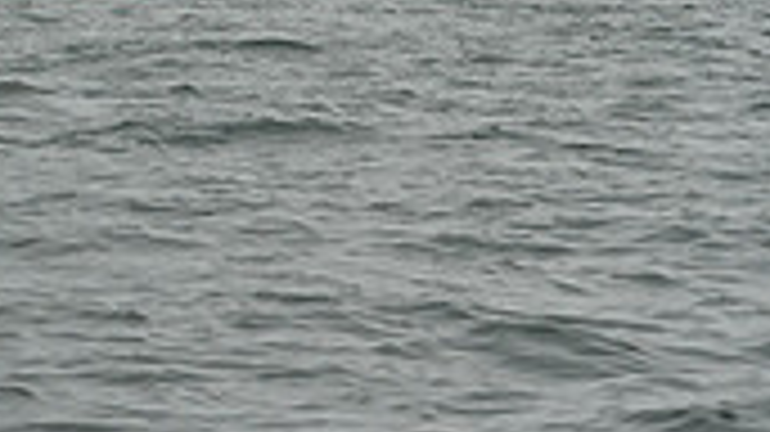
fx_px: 9408
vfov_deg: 2.6
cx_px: -97
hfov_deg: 4.7
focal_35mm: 461
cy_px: -770
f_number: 11
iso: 320
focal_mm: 130
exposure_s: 1/1250
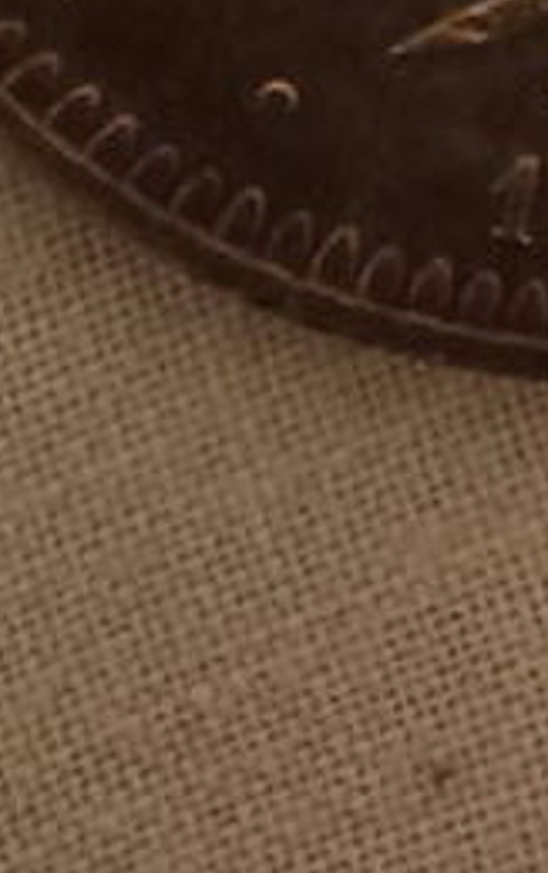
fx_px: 3624
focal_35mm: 152
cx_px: 770
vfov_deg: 12.3
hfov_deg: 8.5
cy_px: -834
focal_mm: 3.37
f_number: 2.2
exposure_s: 1/25
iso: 1715
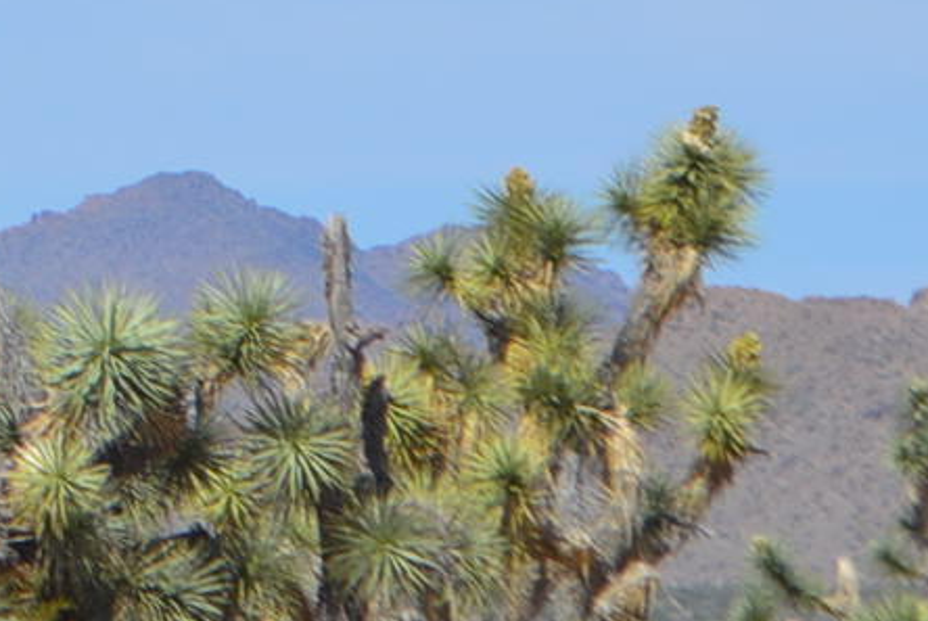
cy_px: -163
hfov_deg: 3.7
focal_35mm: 555
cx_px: -1212
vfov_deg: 2.5
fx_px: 14330
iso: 100
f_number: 9
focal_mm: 55
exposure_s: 1/320
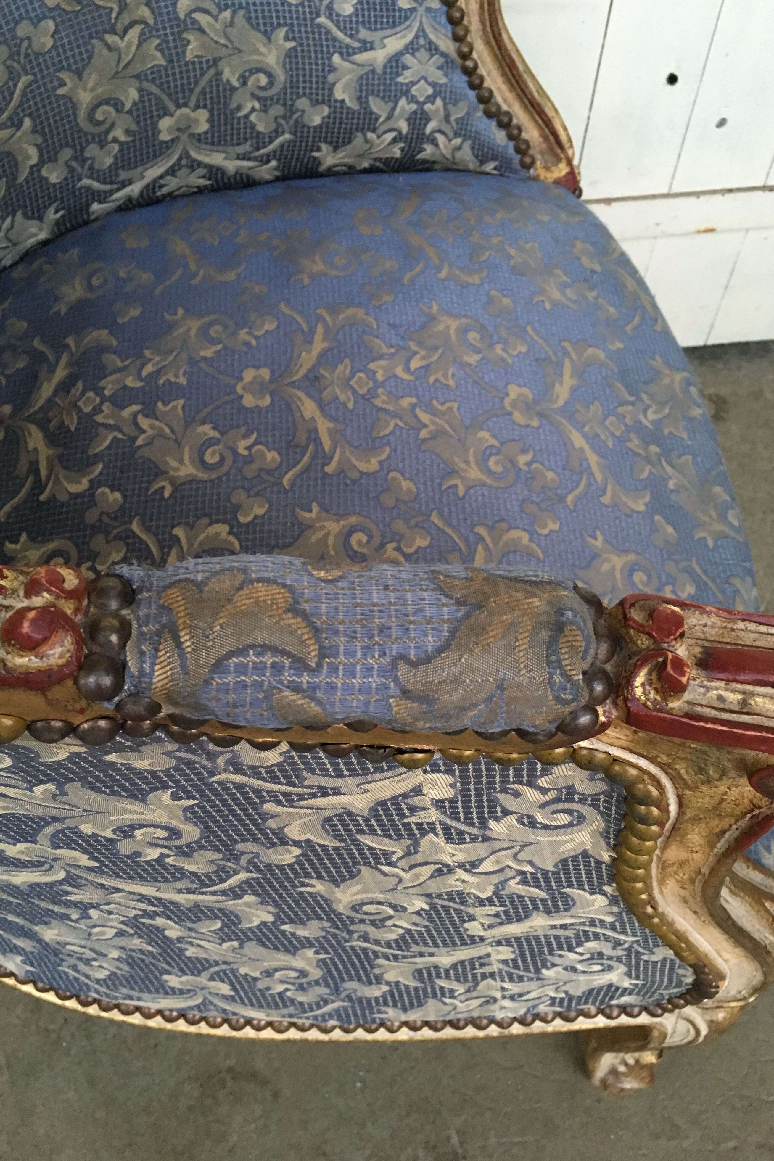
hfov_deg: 42.3
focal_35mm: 31
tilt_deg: -54.5
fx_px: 1000
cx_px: 372
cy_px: 578
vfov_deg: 60.3
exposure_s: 1/20
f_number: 2.2
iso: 200
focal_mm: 4.15
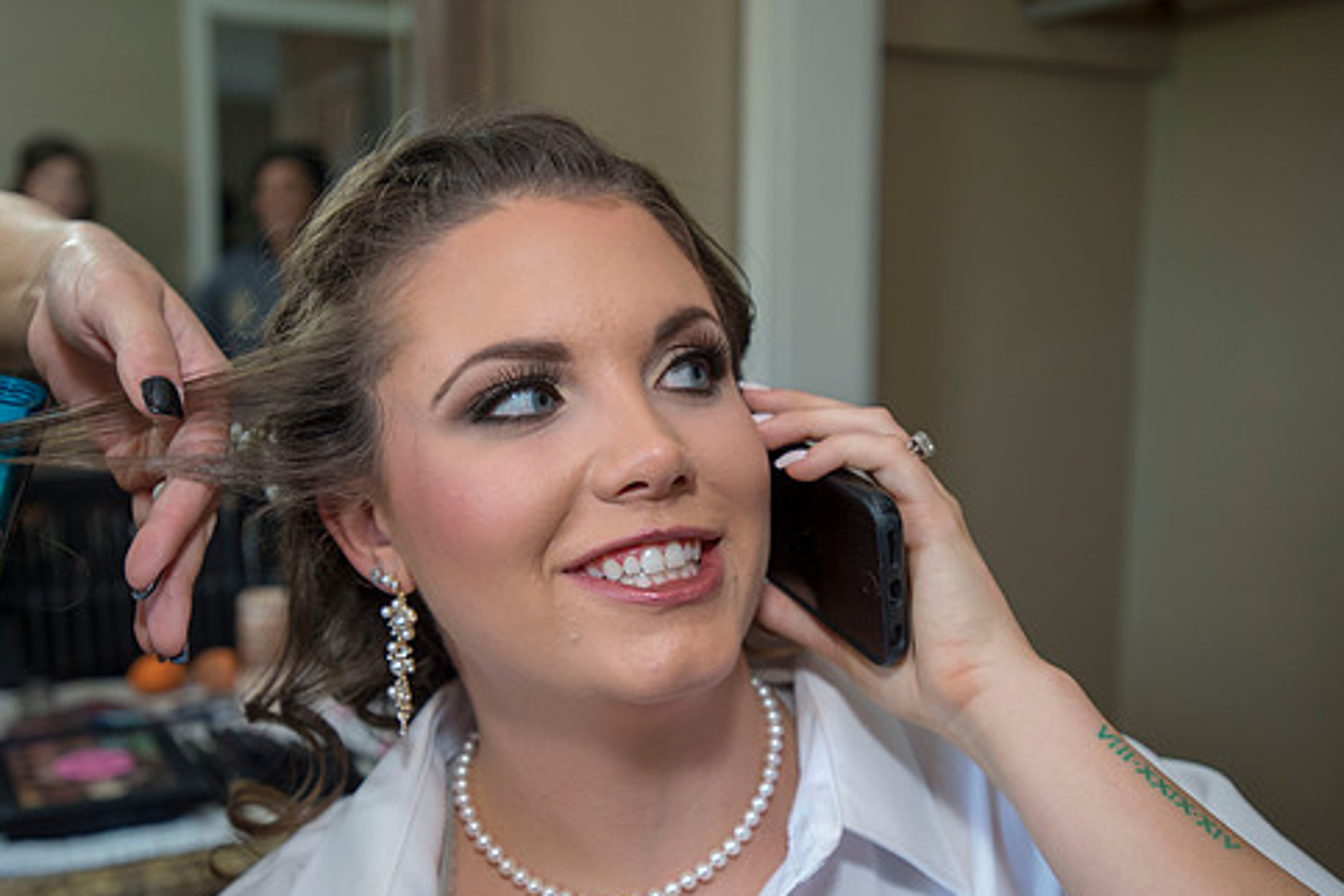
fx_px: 1568
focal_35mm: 42
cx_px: 646
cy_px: 512
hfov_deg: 46.4
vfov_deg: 31.8
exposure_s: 1/320
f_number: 4
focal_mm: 35
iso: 1250
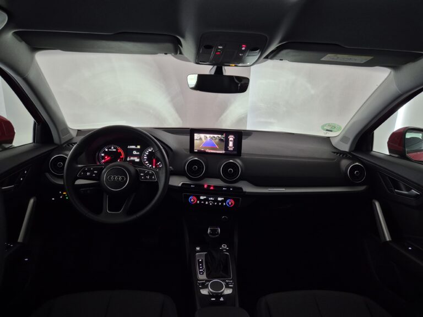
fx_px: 281
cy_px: 158
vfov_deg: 58.9
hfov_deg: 73.9
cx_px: 212
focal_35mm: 23
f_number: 1.8
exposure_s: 1/30
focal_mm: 5.4
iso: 320
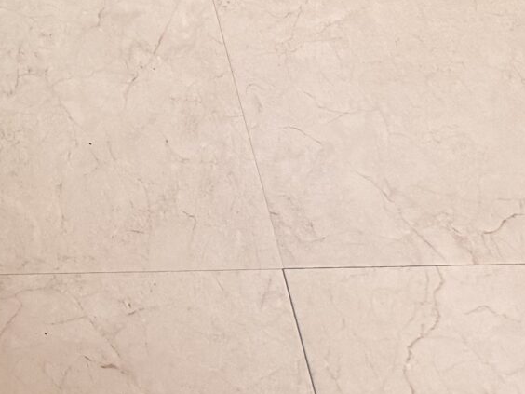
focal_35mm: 109
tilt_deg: -56.3
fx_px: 1653
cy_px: -421
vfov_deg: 11.9
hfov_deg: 14.8
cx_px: -529
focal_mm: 6.76
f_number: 1.78
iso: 200
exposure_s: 1/67
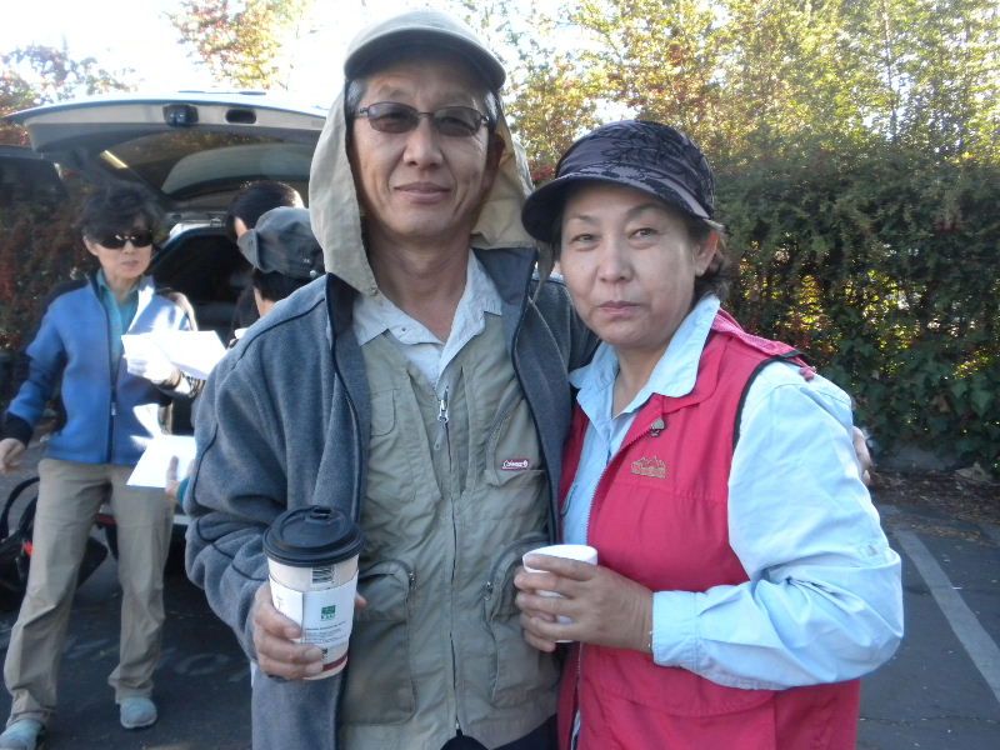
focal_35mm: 37
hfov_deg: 50.1
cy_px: 375
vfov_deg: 38.7
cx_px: 500
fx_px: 1069
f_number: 3.5
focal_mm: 6.6
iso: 400
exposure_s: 1/297
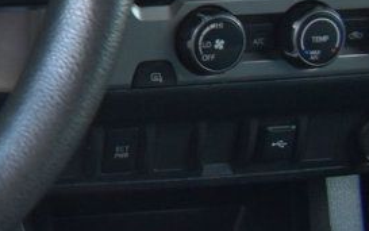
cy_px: -73
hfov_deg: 16.6
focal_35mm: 103
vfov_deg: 12.3
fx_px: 1036
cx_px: -310
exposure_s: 1/15
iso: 1600
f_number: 4.5
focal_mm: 18
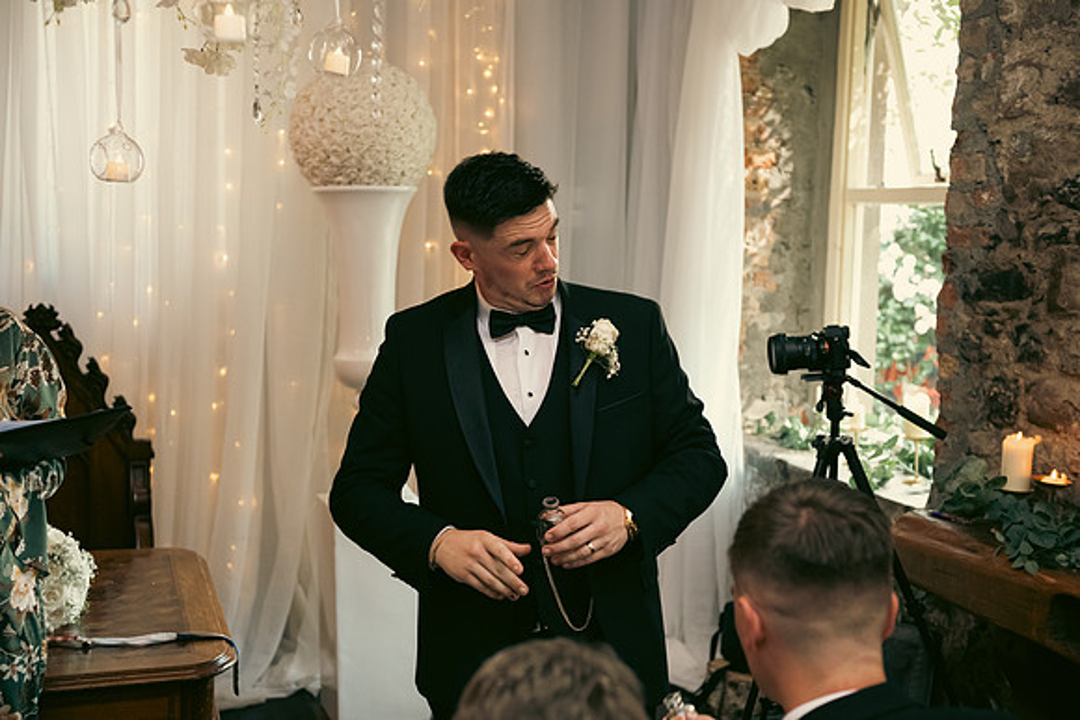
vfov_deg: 28.1
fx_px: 1440
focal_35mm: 48
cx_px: 540
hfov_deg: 41.1
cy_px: 360
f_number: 3.5
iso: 1250
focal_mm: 48
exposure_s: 1/160
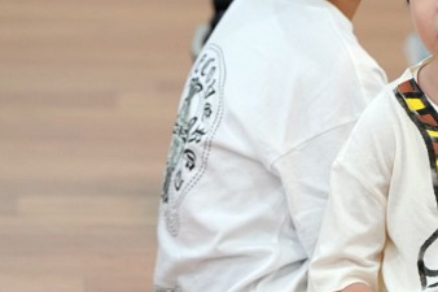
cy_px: 1
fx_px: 6481
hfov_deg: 3.9
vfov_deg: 2.6
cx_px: 460
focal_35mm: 533
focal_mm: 200
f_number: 4
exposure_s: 1/250
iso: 2500
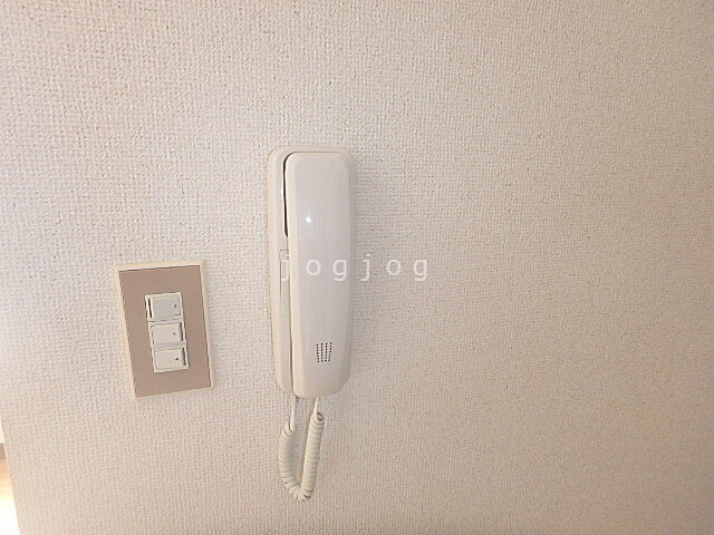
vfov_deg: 63.4
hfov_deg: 79.0
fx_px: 433
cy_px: 268
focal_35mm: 21
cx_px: 357
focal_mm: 3.7
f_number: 3.5
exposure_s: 1/30
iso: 200
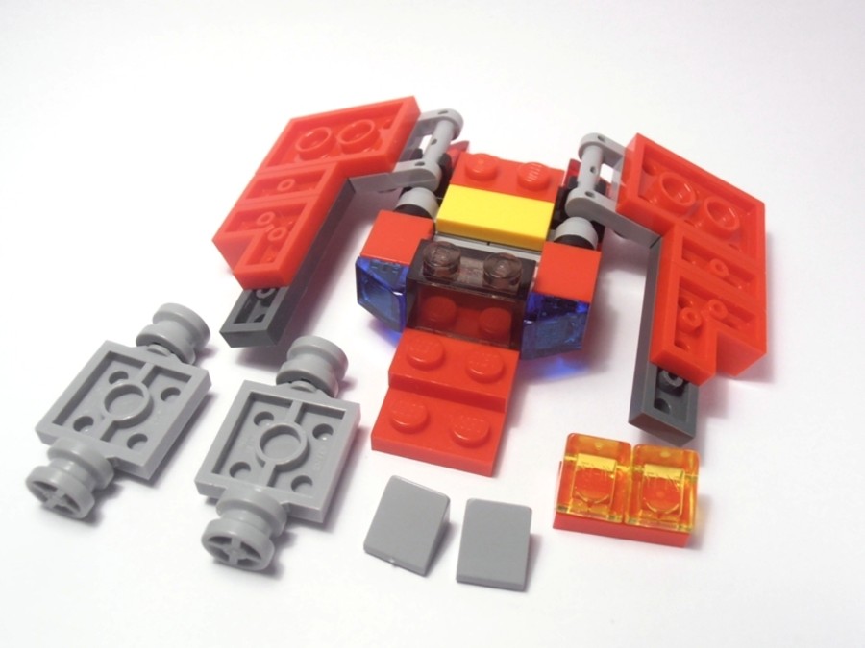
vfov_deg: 38.7
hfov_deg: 50.1
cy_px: 324
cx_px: 432
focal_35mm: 37
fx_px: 925
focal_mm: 6.61
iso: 80
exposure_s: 1/80
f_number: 3.9
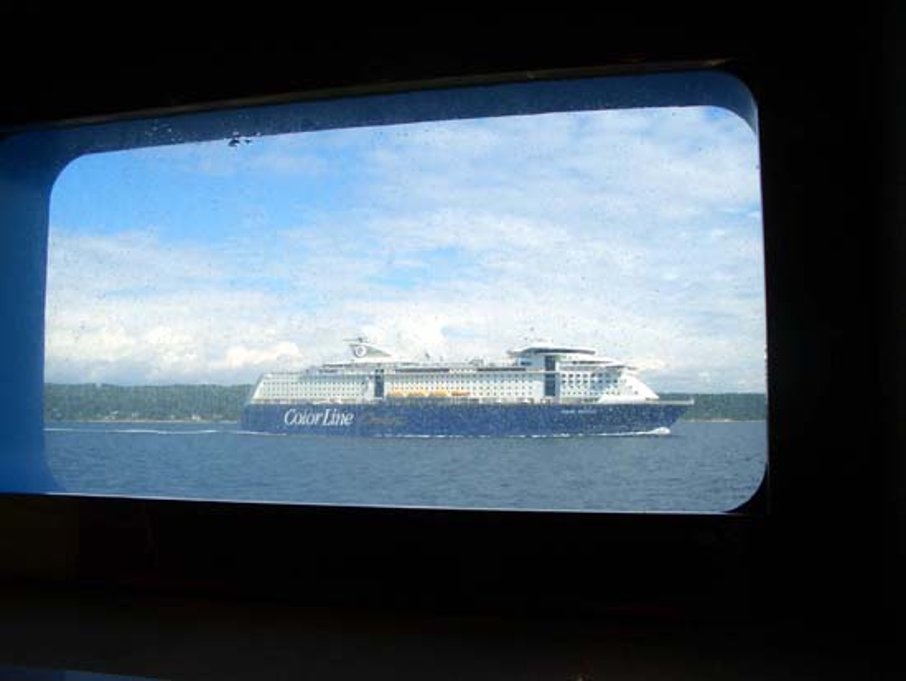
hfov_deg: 52.6
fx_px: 916
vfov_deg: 40.7
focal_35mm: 35
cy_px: 340
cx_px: 453
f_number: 4.3
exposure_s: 1/500
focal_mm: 5.8
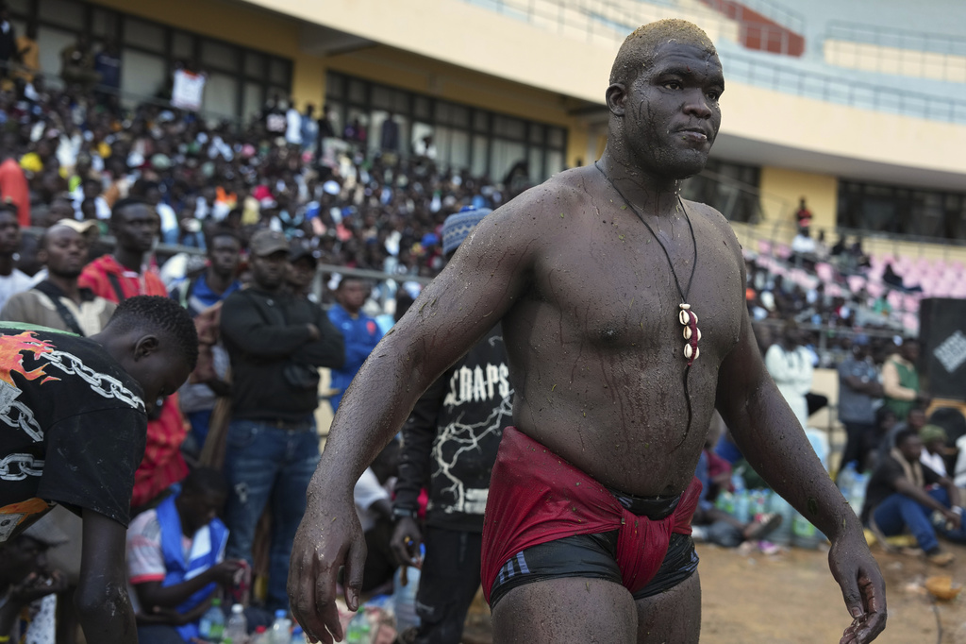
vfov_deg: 28.6
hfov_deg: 41.9
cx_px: 483
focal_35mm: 47
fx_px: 1261
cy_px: 322
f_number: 3.2
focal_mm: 47
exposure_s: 1/500
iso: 800
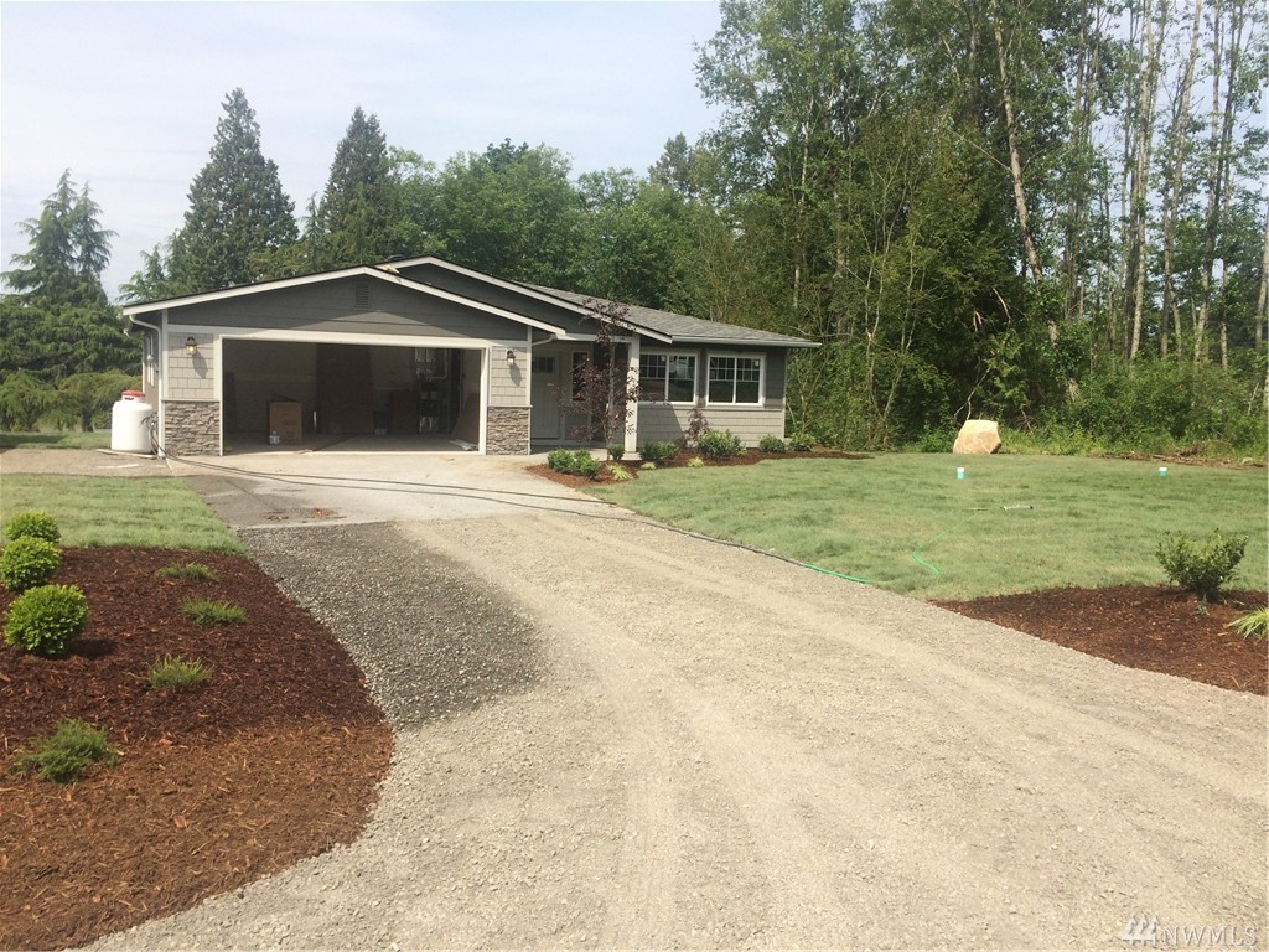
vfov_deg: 48.2
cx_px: 634
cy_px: 476
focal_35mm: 29
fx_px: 1063
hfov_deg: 61.7
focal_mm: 4.15
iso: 32
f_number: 2.2
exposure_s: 1/2564
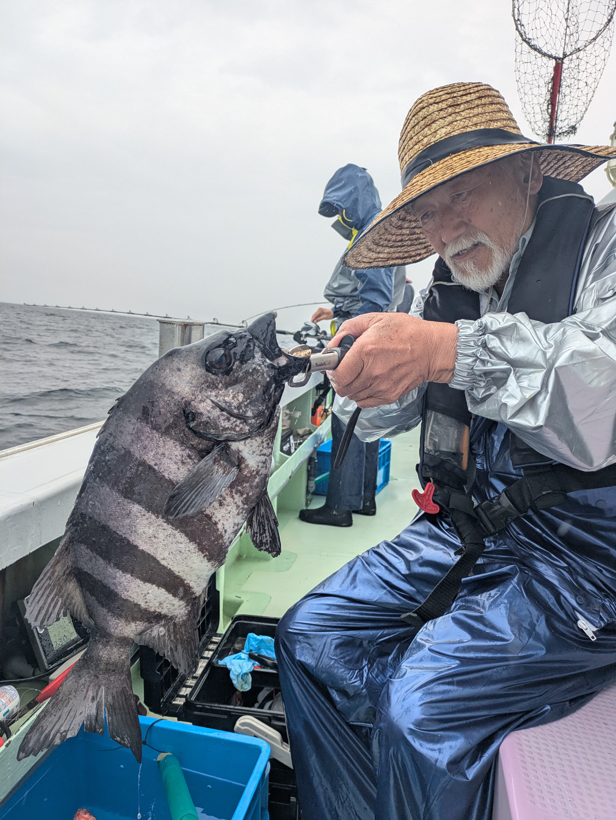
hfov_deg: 54.9
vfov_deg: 69.4
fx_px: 593
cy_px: 410
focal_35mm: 25
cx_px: 308
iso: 45
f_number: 1.89
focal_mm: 5.43
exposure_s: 1/618
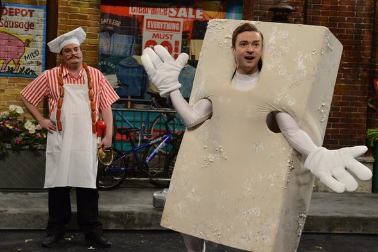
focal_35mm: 57
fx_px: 599
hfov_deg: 35.0
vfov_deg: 23.8
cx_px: 190
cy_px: 124
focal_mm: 56
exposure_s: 1/125
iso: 3200
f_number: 5
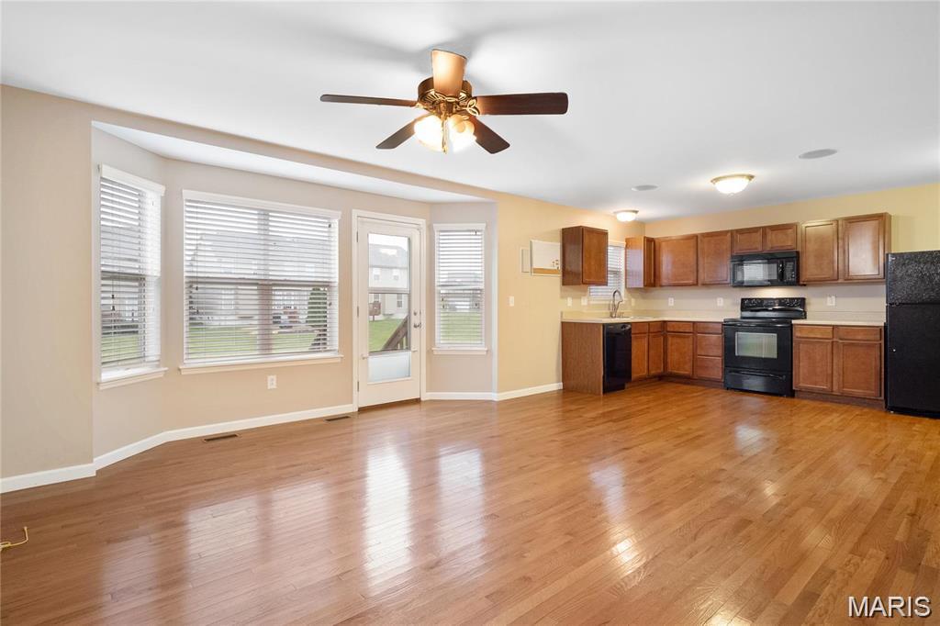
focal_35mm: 18
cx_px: 470
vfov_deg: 67.3
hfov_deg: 90.0
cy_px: 313
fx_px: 470
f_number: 5.6
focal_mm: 9
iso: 800
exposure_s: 1/6
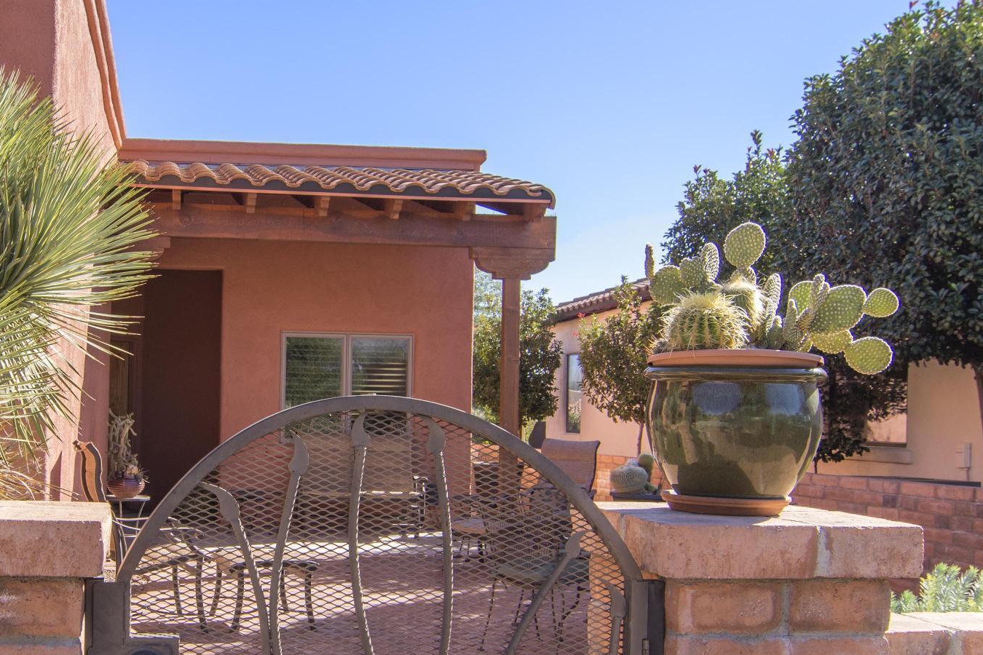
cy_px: 404
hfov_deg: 46.6
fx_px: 1092
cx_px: 240
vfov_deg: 33.3
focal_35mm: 40
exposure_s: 1/125
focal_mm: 12
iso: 100
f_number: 5.6
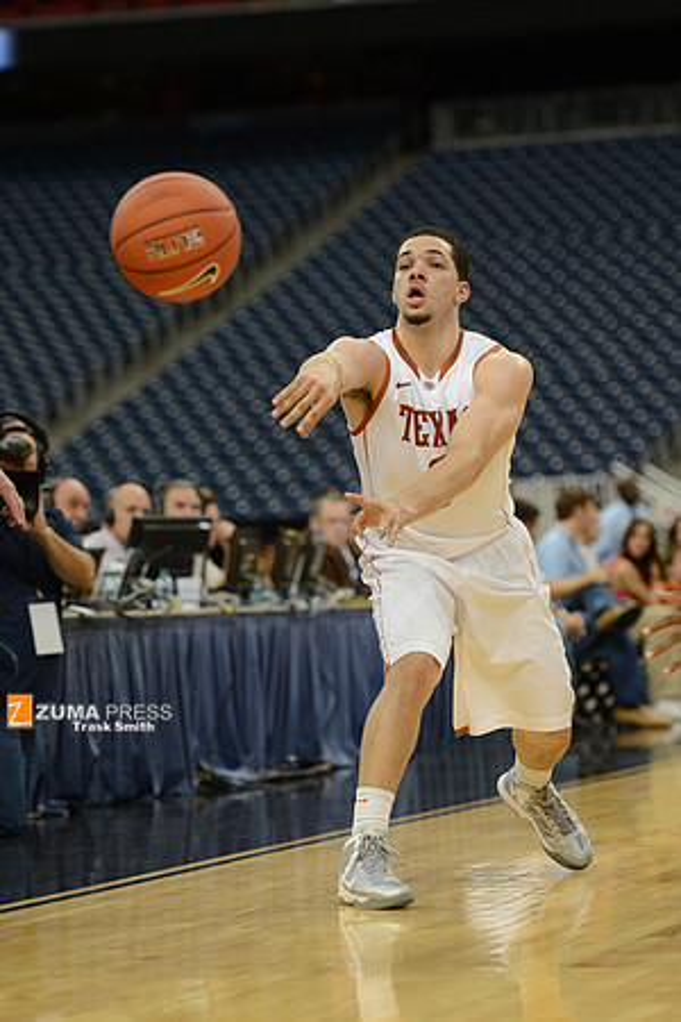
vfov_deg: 17.6
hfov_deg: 11.8
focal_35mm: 116
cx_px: 340
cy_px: 511
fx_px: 3291
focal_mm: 116
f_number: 2.8
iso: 2000
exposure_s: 1/1250
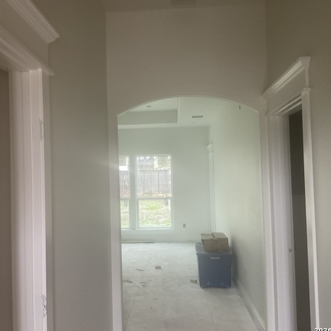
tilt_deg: +1.2
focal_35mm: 35
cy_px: 165
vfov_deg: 47.2
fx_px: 379
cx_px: 145
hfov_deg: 47.1
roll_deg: -0.2
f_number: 1.8
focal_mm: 3
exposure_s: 1/69
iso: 64
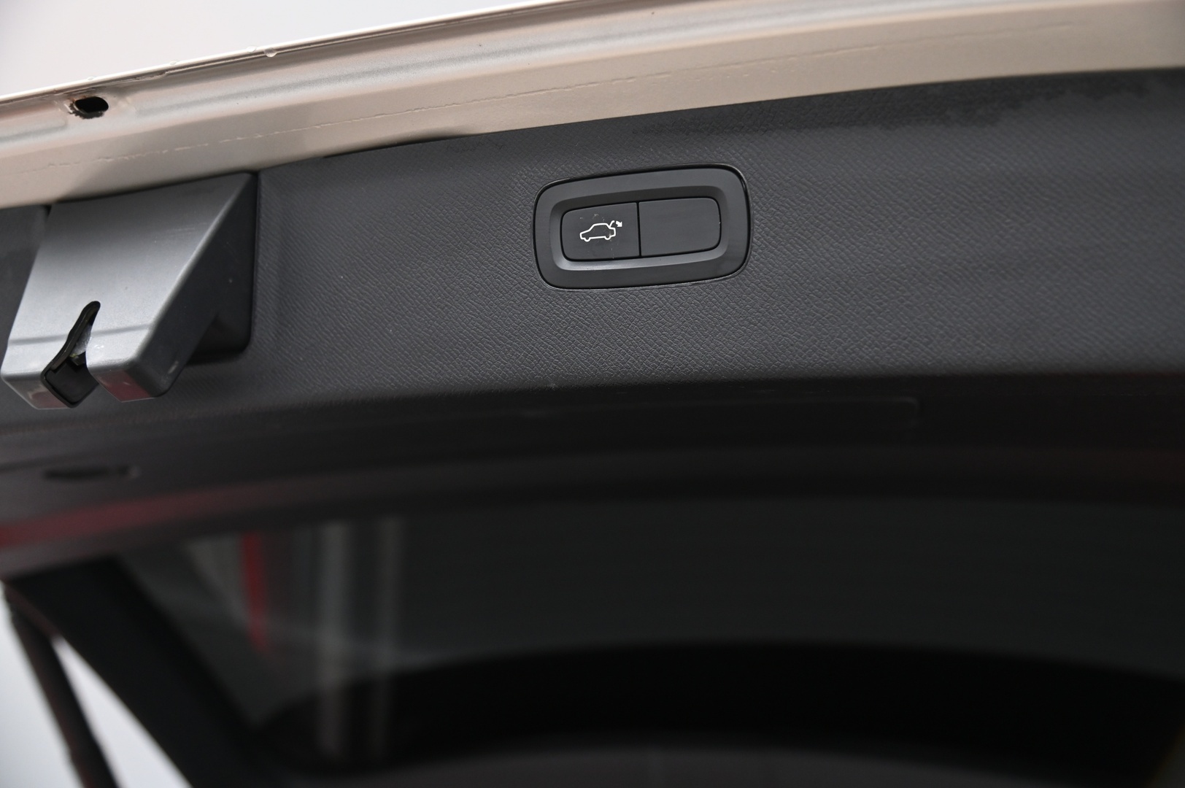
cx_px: 592
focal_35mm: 38
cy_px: 394
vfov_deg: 35.0
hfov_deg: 50.7
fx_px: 1250
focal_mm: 38
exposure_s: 1/80
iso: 2000
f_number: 4
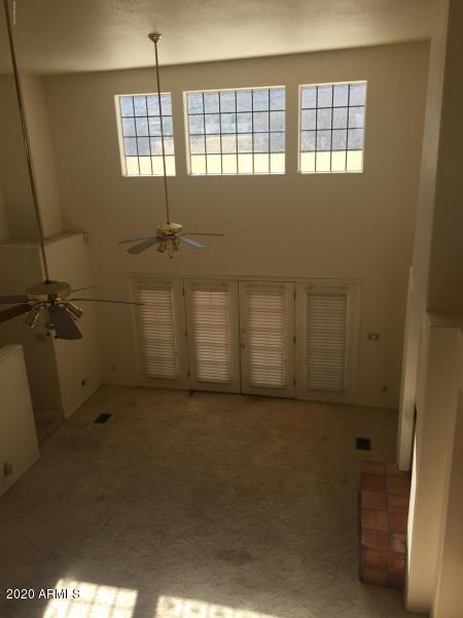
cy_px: 309
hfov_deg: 48.2
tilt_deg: -18.2
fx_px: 517
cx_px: 232
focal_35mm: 29
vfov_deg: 61.7
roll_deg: +3.0
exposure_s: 1/581
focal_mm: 4.15
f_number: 2.2
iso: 32
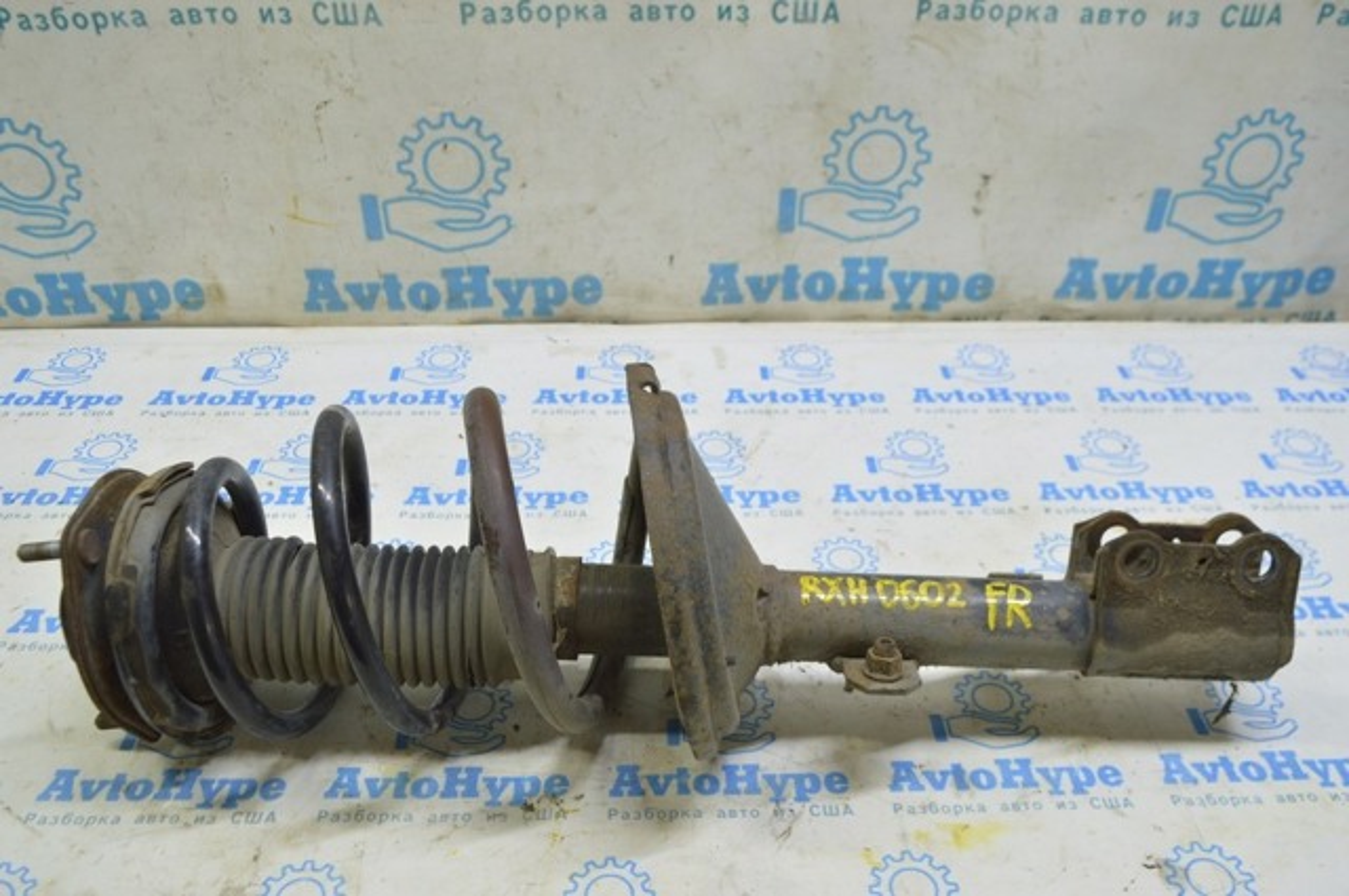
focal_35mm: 32
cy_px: 448
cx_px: 674
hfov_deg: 59.6
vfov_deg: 41.6
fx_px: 1179
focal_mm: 21
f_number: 5.6
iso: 400
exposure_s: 1/20
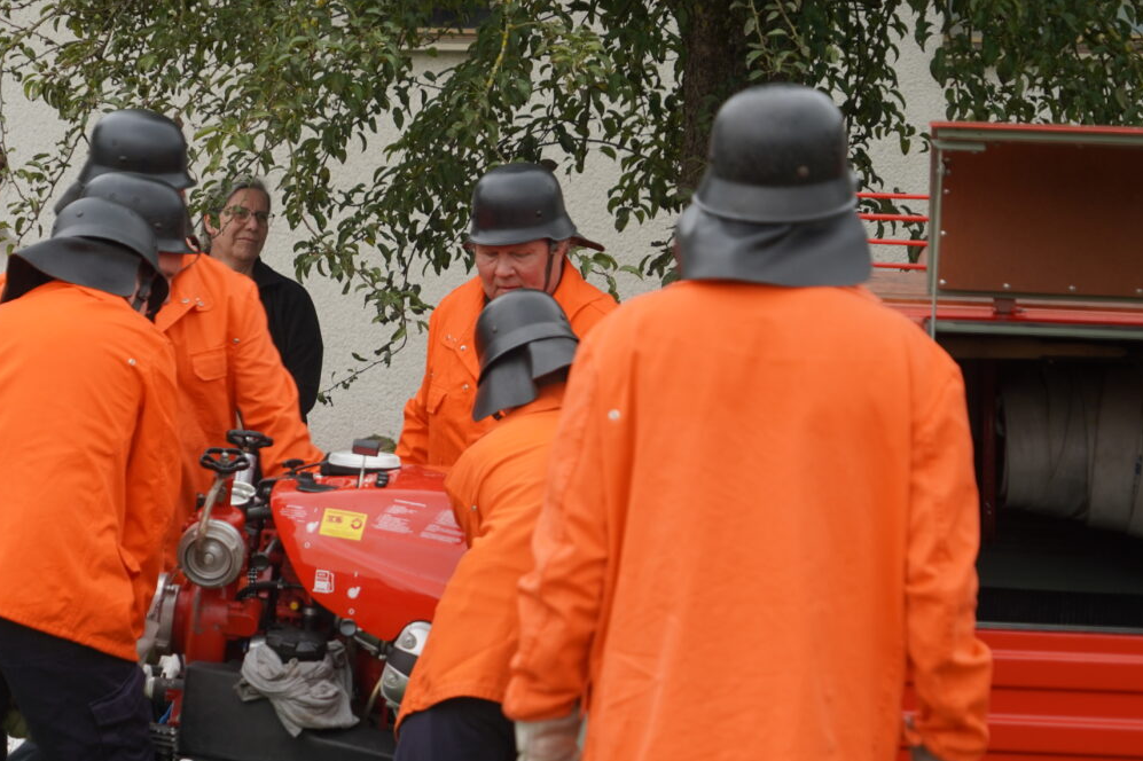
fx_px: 5618
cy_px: 515
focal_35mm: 177
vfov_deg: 7.7
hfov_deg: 11.6
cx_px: 401
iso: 200
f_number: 6.3
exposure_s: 1/160
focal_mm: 126
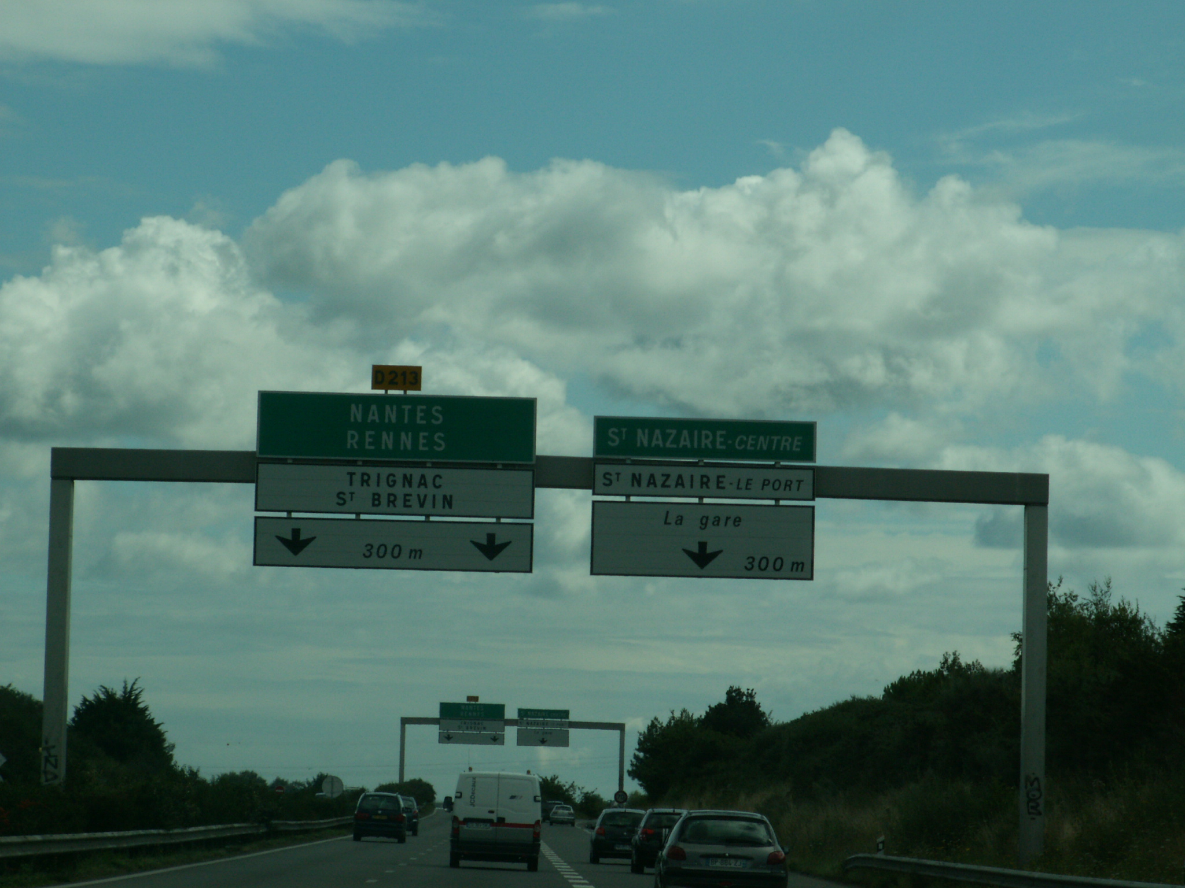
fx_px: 4998
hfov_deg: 13.5
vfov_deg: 10.2
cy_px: 444
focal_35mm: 146
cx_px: 592
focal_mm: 23.88
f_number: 8
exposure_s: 1/400
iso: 50
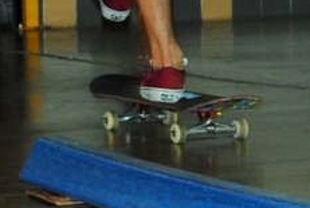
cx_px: 262
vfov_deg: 4.6
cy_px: 132
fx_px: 2606
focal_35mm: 302
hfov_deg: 6.8
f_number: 5.3
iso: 400
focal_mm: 40
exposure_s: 1/30
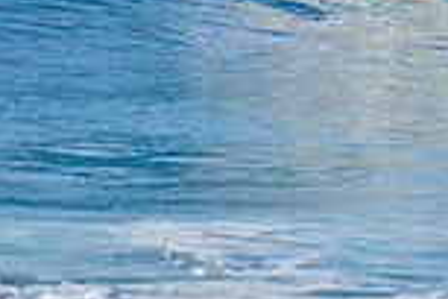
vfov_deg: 0.6
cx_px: 461
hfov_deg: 0.9
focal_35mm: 2319
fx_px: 28856
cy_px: -239
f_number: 5.6
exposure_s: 1/2000
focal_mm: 500
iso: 160
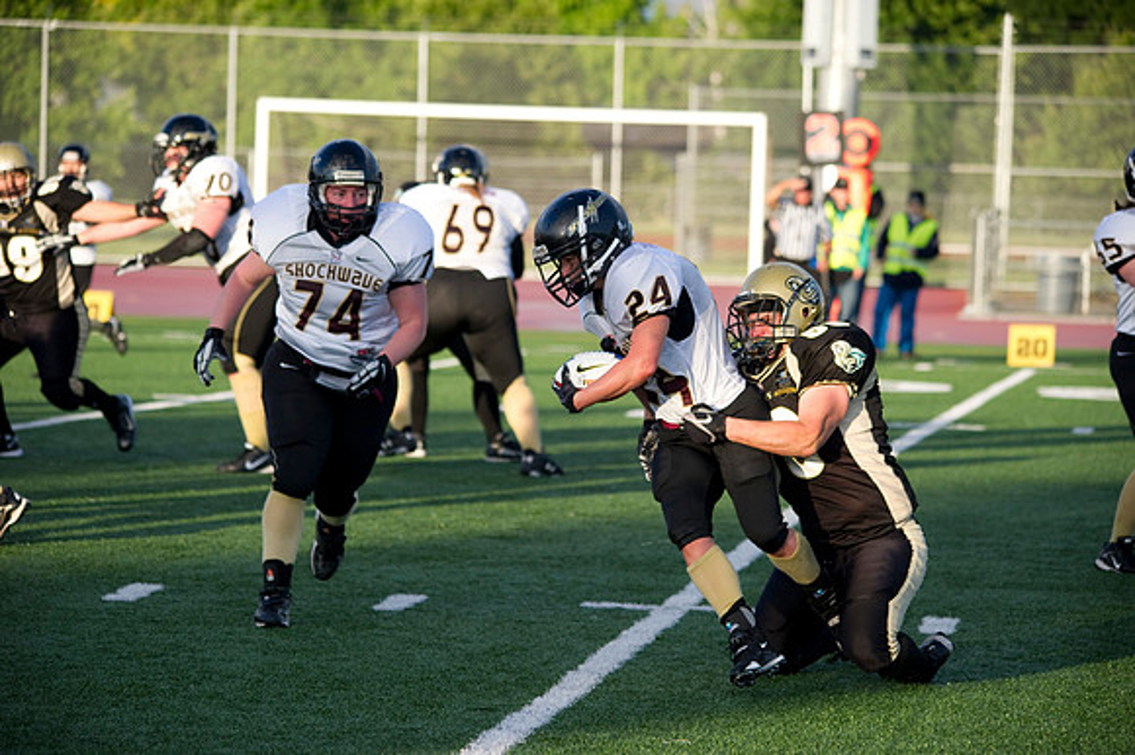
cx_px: 568
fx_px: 5987
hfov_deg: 10.8
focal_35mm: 190
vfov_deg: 7.2
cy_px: 378
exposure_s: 1/1000
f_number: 5.3
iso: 800
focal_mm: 190
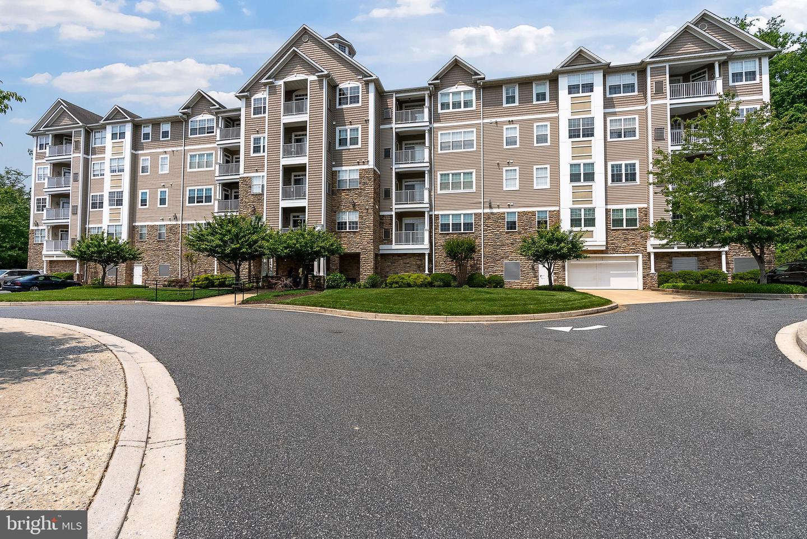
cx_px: 404
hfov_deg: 96.7
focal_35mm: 16
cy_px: 270
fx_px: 359
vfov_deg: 73.8
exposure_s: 1/1000
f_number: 8
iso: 100
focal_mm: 16
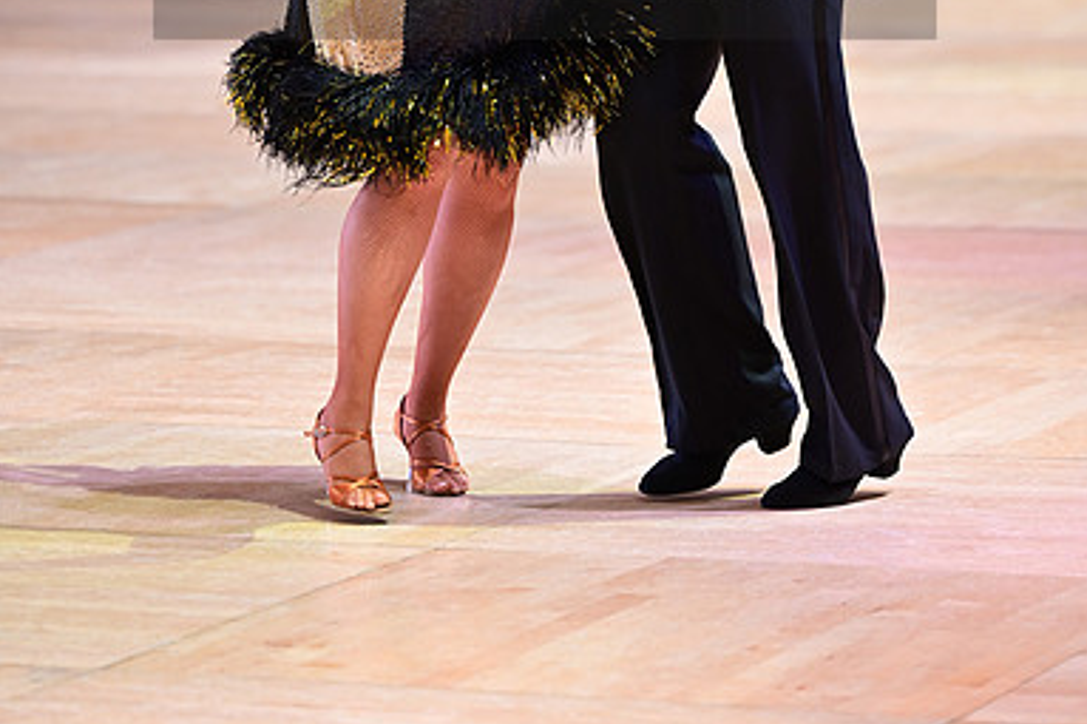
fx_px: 6851
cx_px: 545
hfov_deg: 9.1
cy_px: -54
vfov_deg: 6.0
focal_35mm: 227
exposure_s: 1/250
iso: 1250
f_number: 2.8
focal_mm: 150
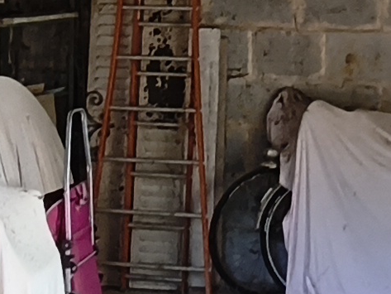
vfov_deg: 14.0
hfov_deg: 18.9
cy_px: -17
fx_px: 1175
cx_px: 222
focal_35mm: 104
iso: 64
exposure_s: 1/50
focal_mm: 1.65
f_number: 2.2
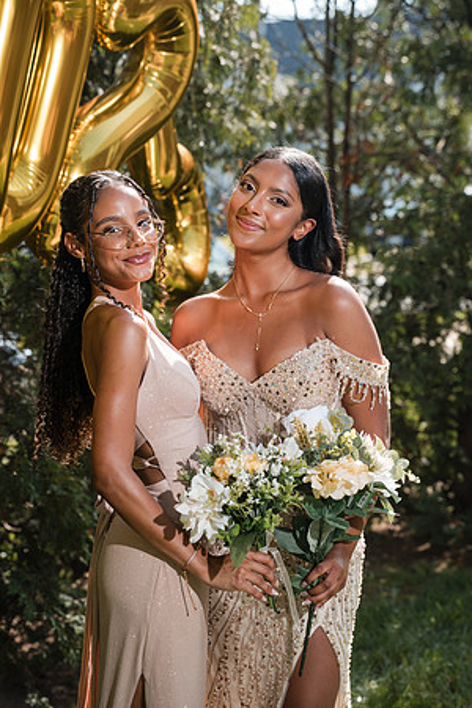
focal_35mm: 79
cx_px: 236
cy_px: 354
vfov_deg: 25.7
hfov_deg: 17.3
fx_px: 1554
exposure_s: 1/250
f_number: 4.5
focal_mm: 79
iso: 125
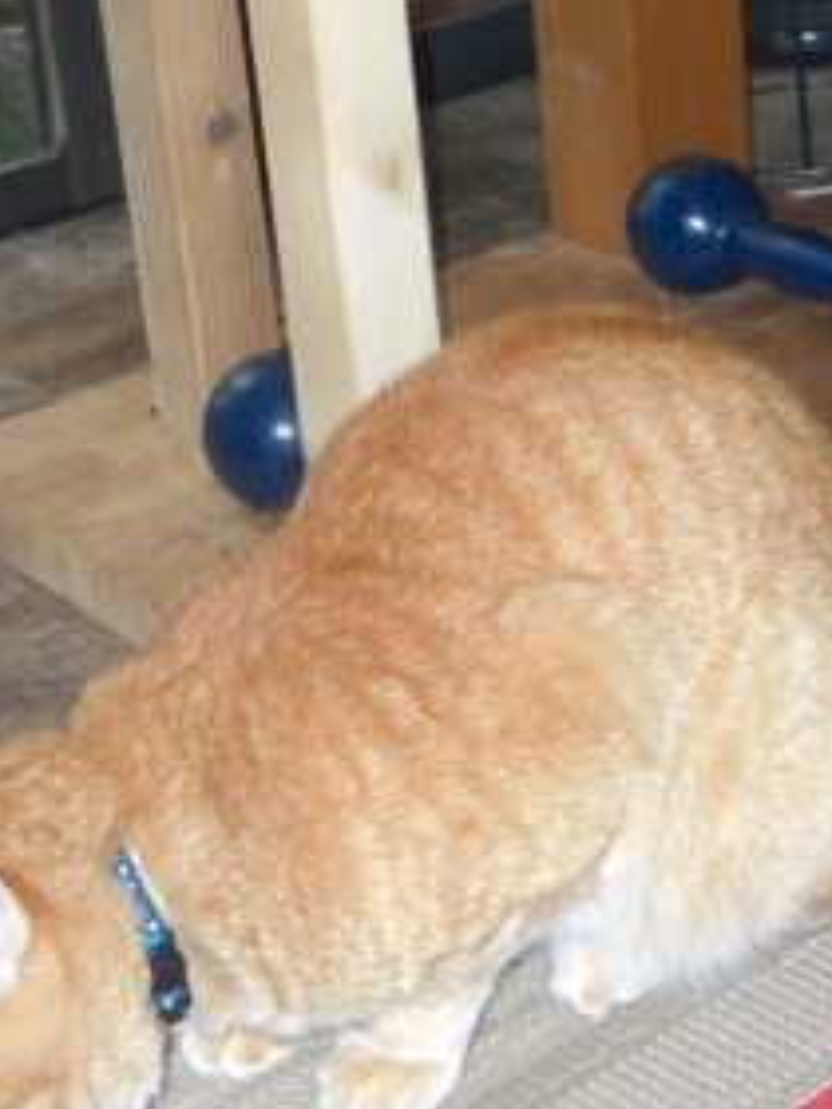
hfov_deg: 16.9
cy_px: 349
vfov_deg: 22.4
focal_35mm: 87
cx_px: 309
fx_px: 2788
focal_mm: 7.9
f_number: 2.8
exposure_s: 1/60
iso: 200
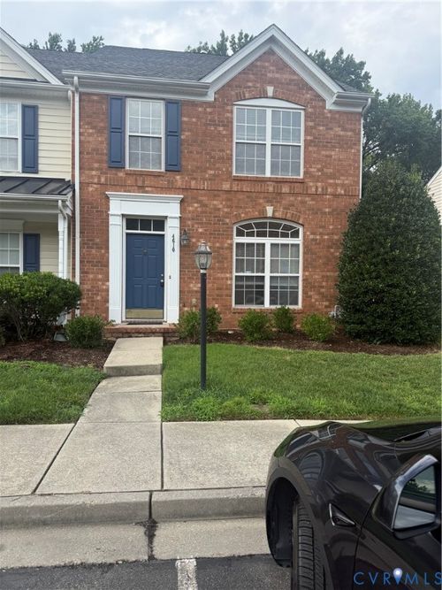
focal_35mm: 24
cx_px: 221
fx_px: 409
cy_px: 295
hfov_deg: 56.8
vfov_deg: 71.6
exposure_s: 1/2370
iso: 100
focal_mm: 6.76
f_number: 1.78
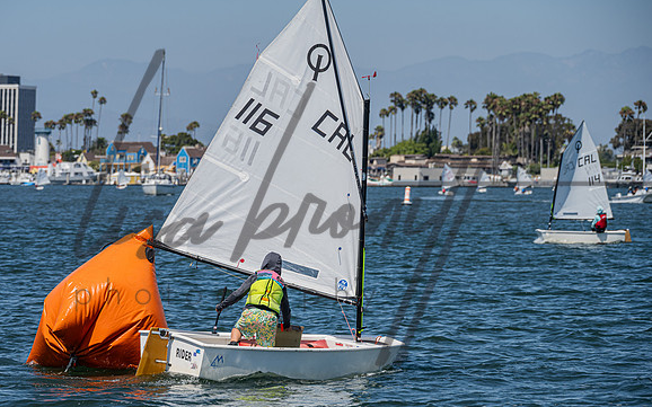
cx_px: 273
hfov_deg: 11.0
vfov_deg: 6.9
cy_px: 238
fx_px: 3393
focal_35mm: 191
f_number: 7.6
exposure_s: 1/1000
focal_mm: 155
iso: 250
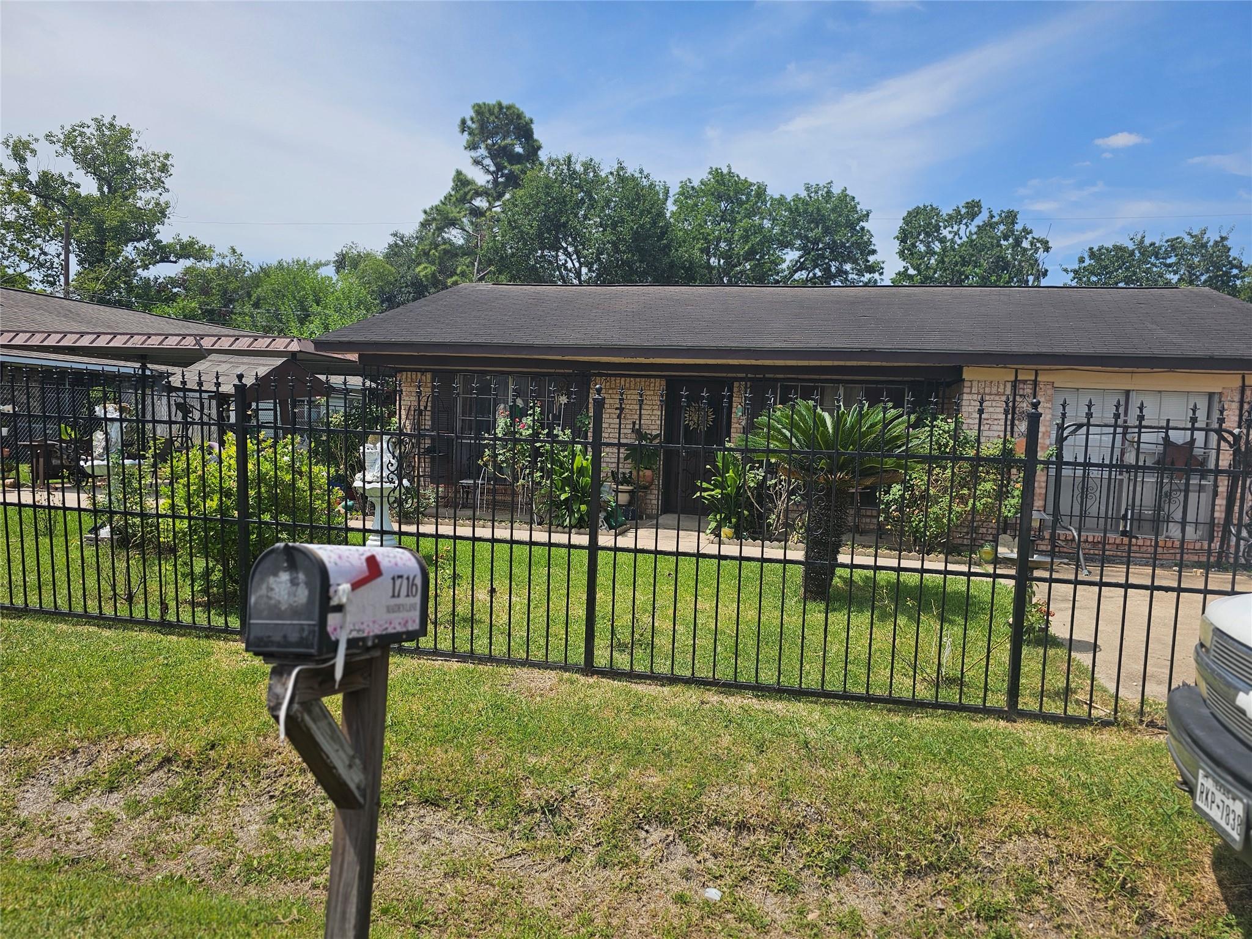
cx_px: 626
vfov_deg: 58.9
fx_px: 832
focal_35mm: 23
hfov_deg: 73.9
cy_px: 470
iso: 10
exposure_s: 1/799
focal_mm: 6.3
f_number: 1.7
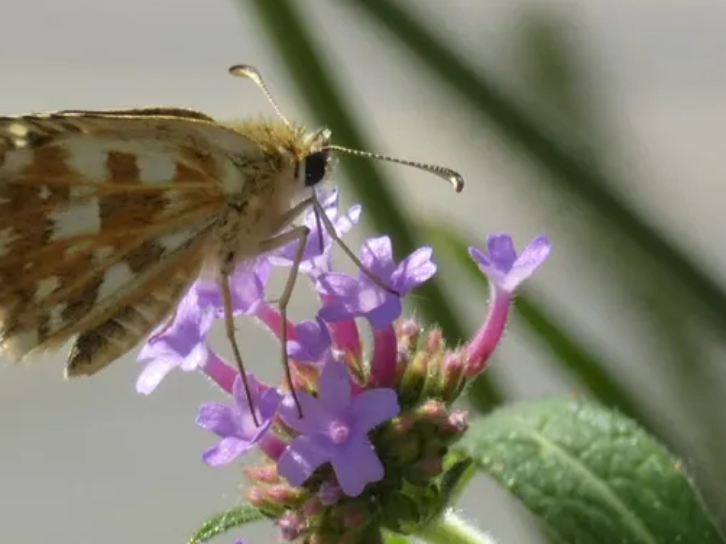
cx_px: 276
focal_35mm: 204
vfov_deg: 7.3
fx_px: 4276
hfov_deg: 9.7
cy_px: 313
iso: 80
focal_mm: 28.8
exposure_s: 1/100
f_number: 5.4
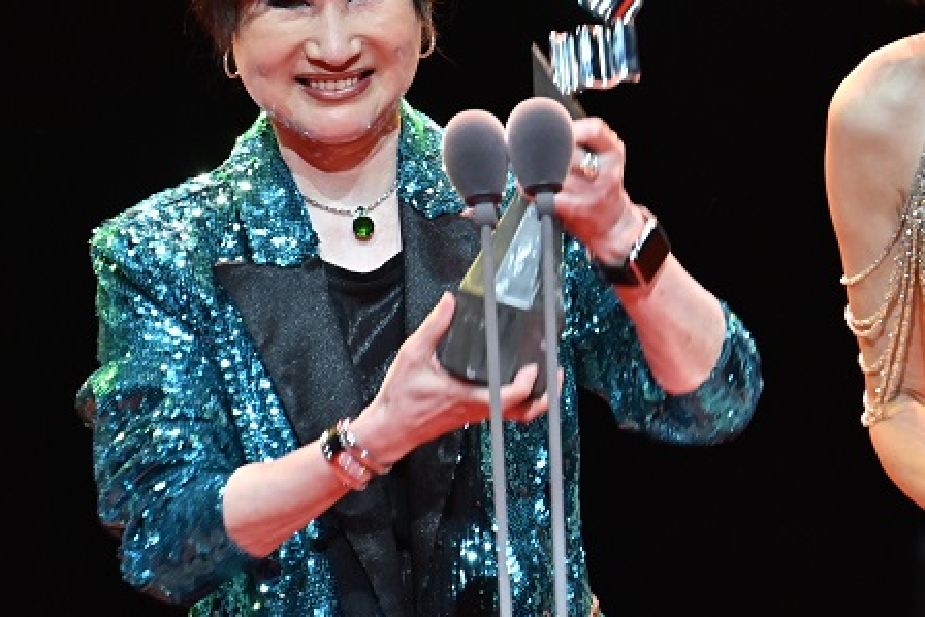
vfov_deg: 1.5
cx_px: 591
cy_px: 159
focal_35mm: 892
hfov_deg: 2.3
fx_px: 22926
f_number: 5.6
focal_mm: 400
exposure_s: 1/250
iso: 1250
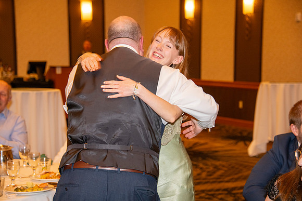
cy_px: 100
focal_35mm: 92
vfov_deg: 14.9
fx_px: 772
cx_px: 151
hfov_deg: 22.1
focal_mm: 92
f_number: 5.6
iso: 2000
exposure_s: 1/60
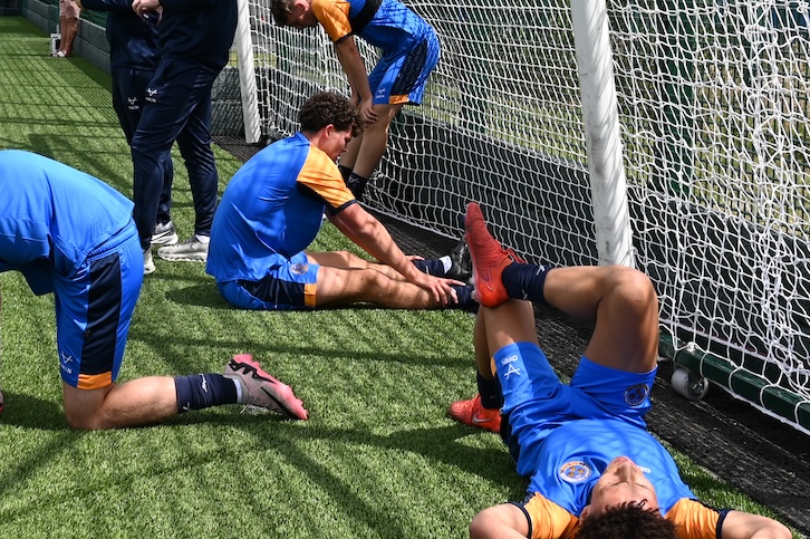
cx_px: 272
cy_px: 40
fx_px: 1873
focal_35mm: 83
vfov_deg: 16.1
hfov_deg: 24.3
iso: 100
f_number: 7.1
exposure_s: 1/400
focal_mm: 31.5
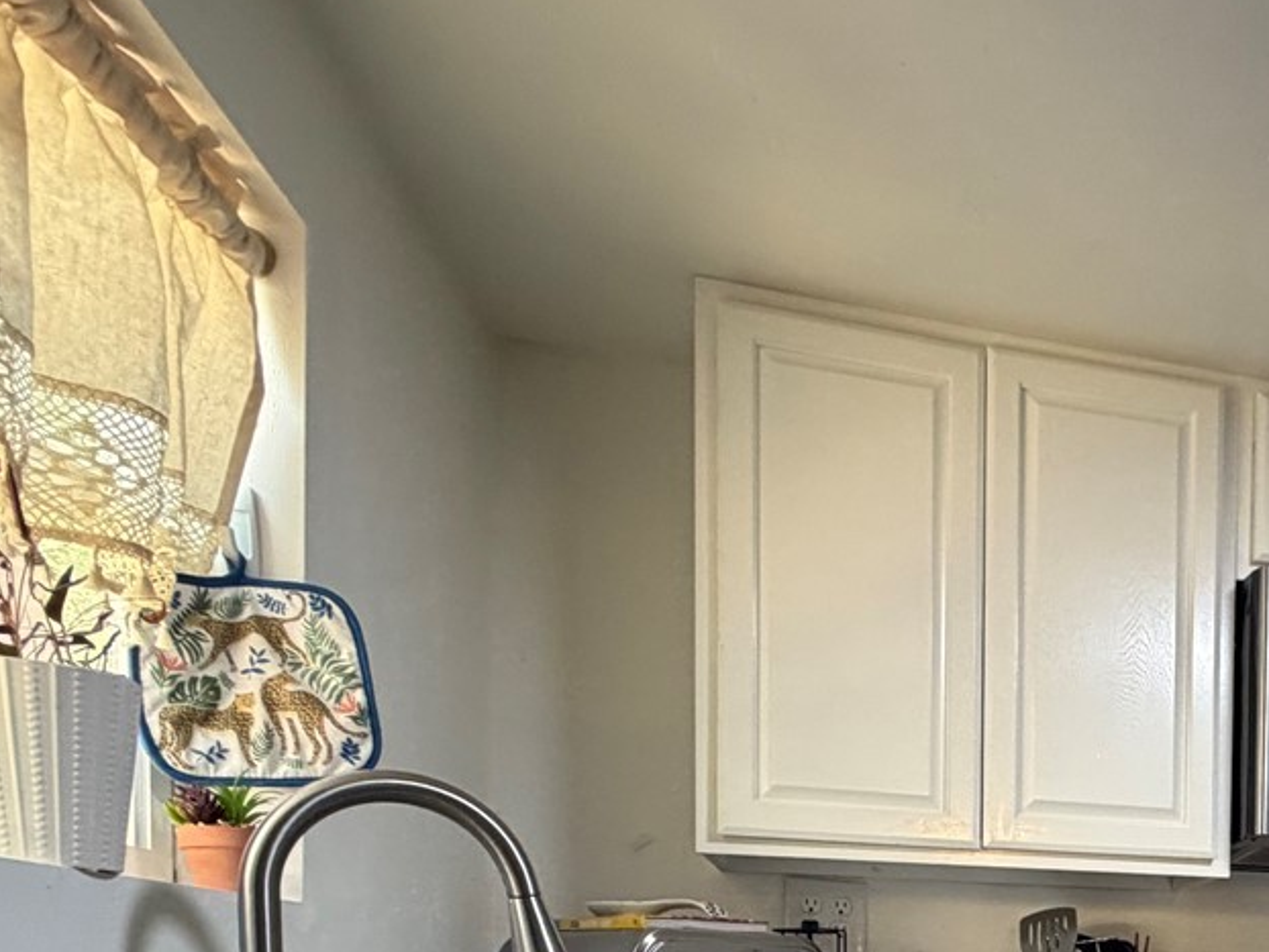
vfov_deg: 34.0
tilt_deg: -2.8
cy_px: 1068
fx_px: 1320
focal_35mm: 36
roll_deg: -1.3
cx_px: 1287
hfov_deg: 43.5
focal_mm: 2.22
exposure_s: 1/60
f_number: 2.2
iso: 320
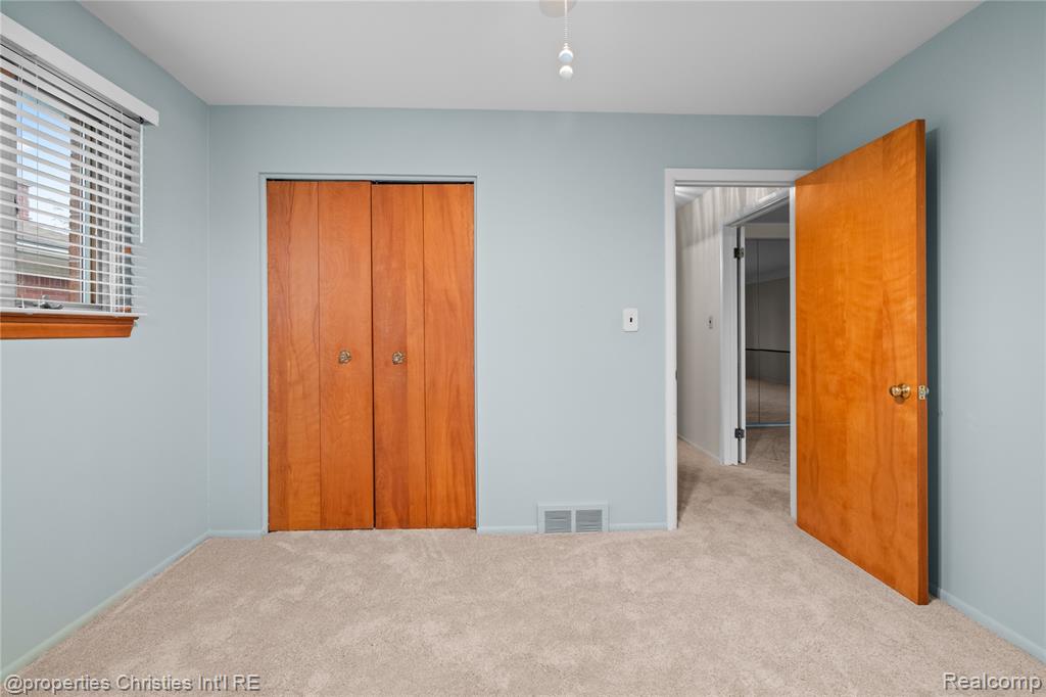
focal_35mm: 15
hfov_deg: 100.4
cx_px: 523
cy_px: 348
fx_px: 436
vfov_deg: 77.3
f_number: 5.6
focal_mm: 10
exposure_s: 1/2
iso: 640
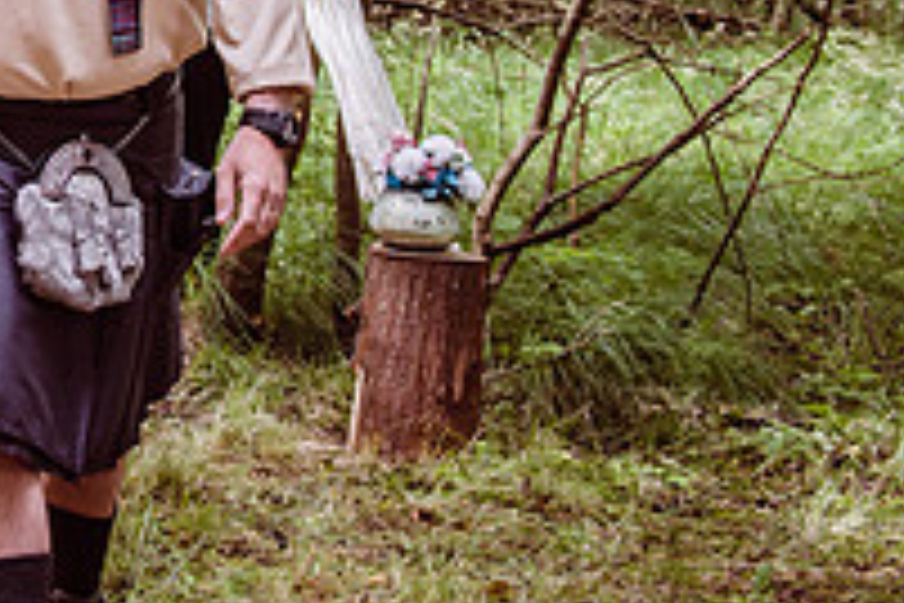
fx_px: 2586
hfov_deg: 18.0
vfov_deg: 13.0
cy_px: -119
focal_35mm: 103
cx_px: -392
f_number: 4.5
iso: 400
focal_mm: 32
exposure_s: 1/160
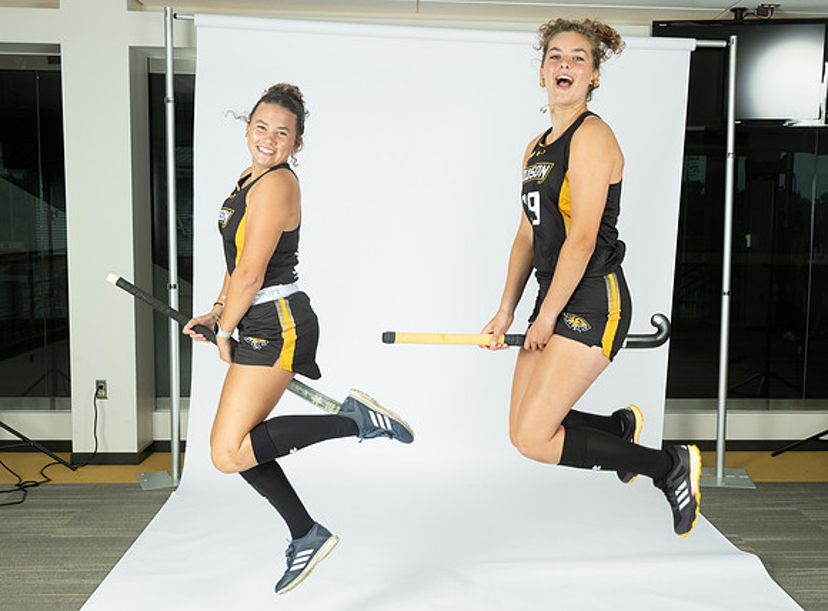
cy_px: 320
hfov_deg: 47.8
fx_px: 930
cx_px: 480
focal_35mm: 39
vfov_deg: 36.4
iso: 160
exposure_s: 1/200
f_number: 9
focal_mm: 24
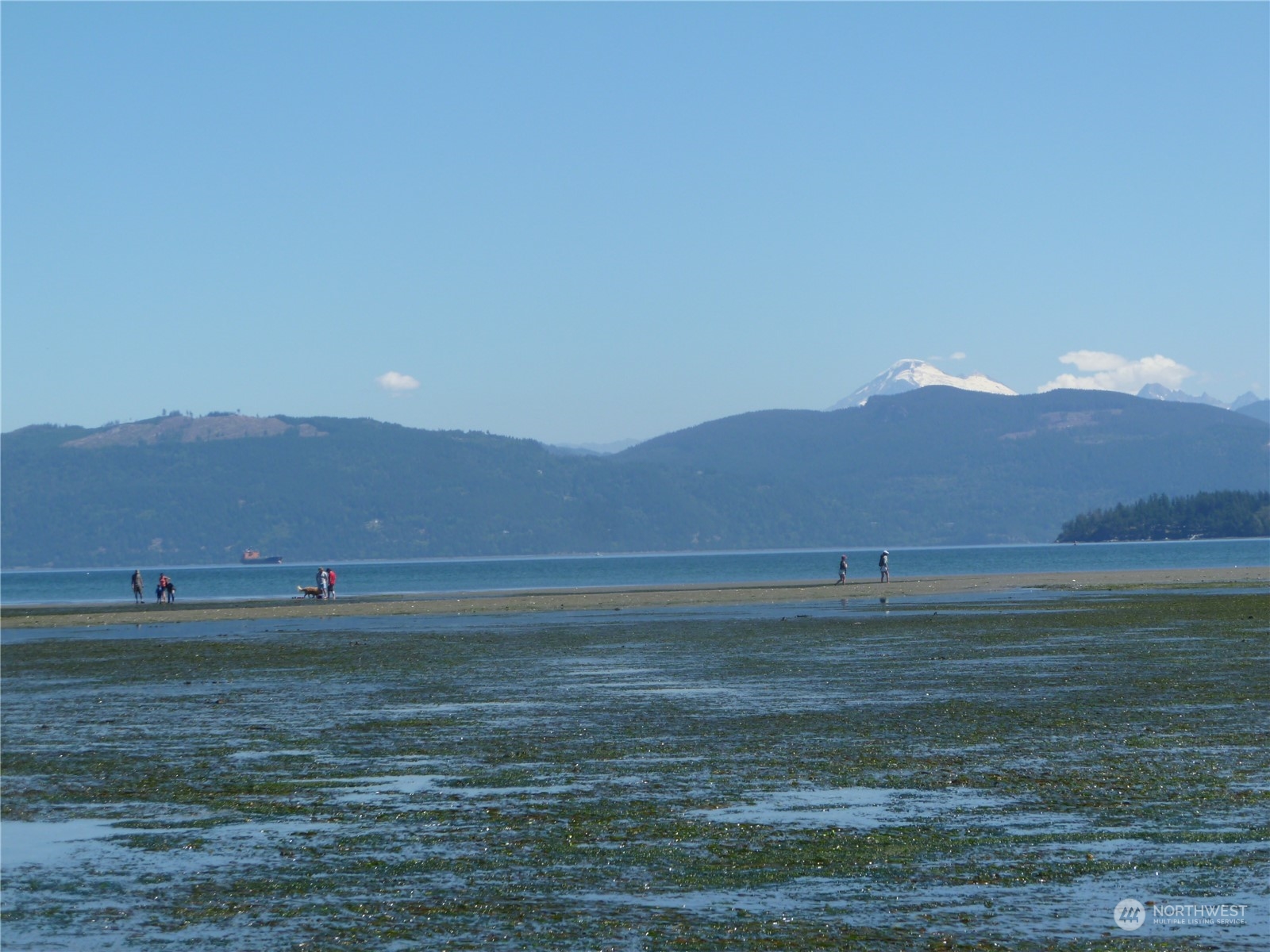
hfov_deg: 18.0
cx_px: 635
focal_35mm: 109
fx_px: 3999
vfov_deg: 13.6
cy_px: 476
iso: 80
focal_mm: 19.5
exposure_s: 1/400
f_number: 4.8
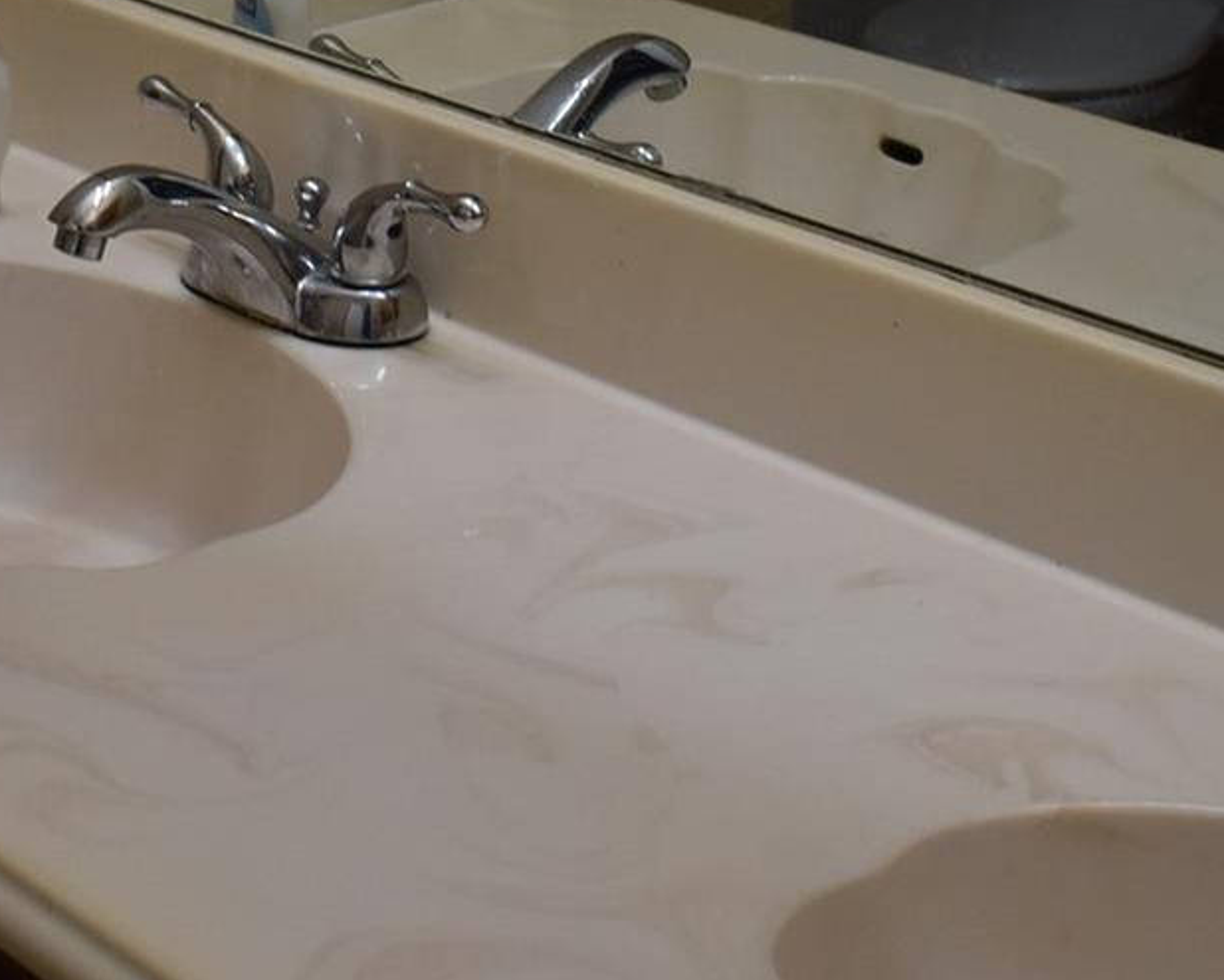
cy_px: 152
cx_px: 479
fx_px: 3044
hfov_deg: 22.7
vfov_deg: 18.1
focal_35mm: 84
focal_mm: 18
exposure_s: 1/250
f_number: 3.5
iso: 450
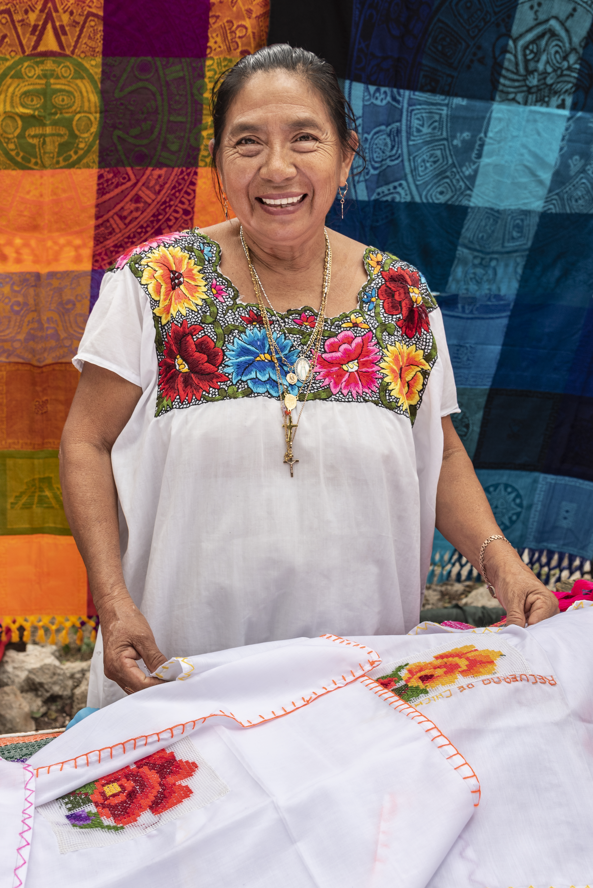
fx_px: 864
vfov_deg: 54.4
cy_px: 444
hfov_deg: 37.9
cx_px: 296
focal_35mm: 35
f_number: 7.1
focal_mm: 35
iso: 160
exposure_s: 1/80
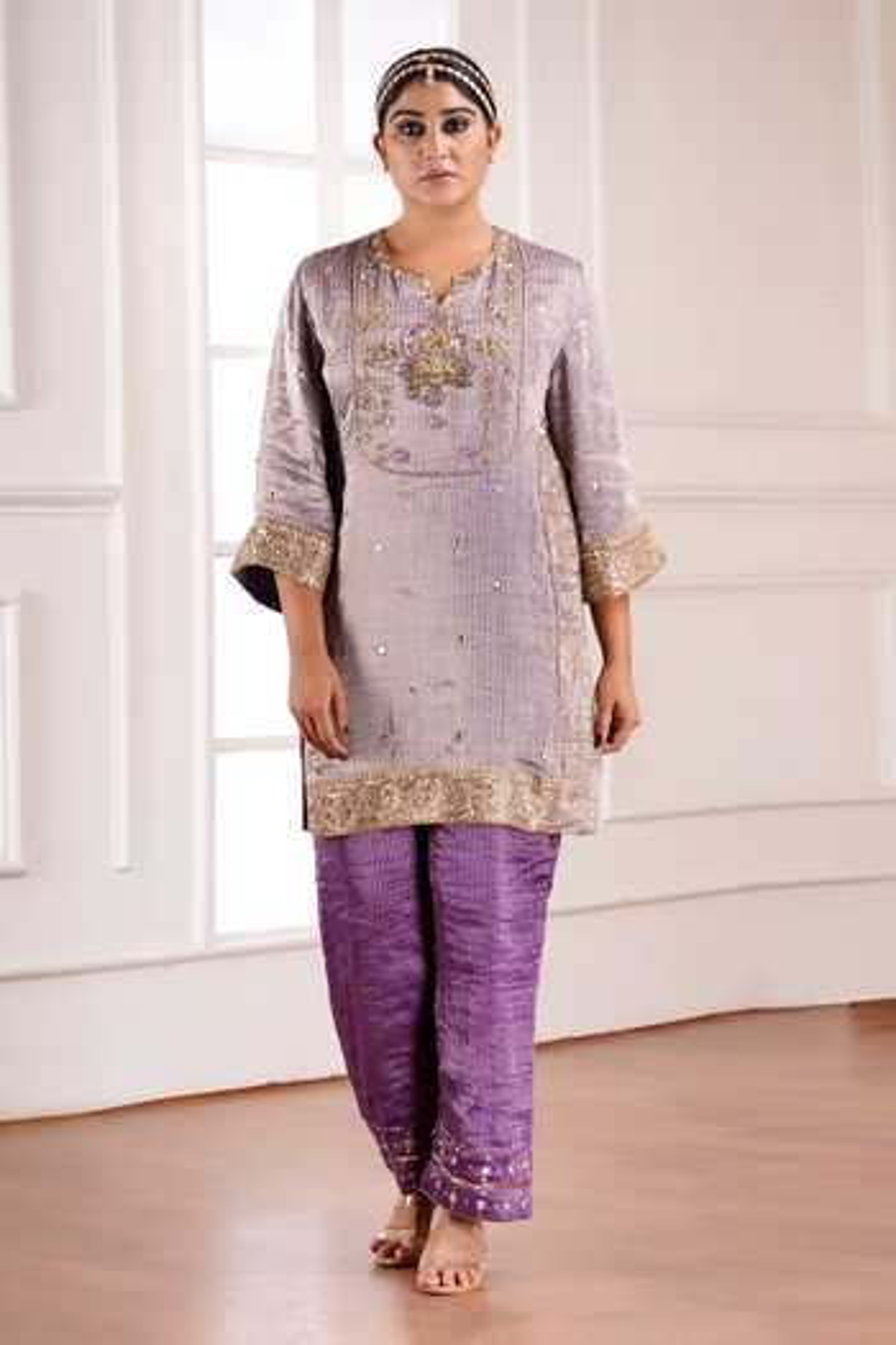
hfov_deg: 15.4
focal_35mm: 89
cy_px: 672
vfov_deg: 22.9
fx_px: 3322
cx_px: 448
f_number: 10
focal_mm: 89
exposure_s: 1/125
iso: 200
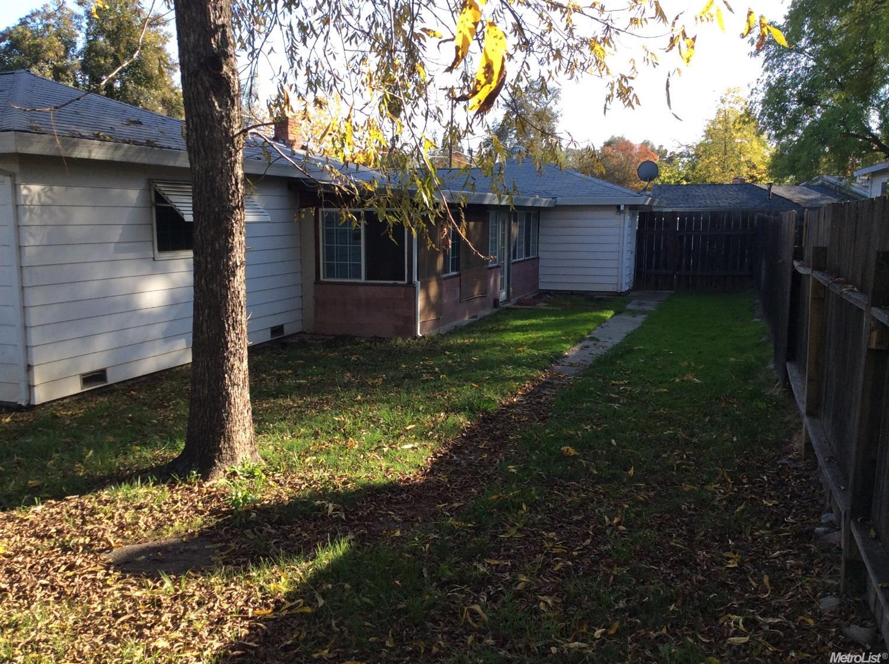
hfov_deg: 56.9
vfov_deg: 44.0
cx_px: 444
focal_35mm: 32
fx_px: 821
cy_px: 332
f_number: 2.4
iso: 32
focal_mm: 3.3
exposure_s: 1/430
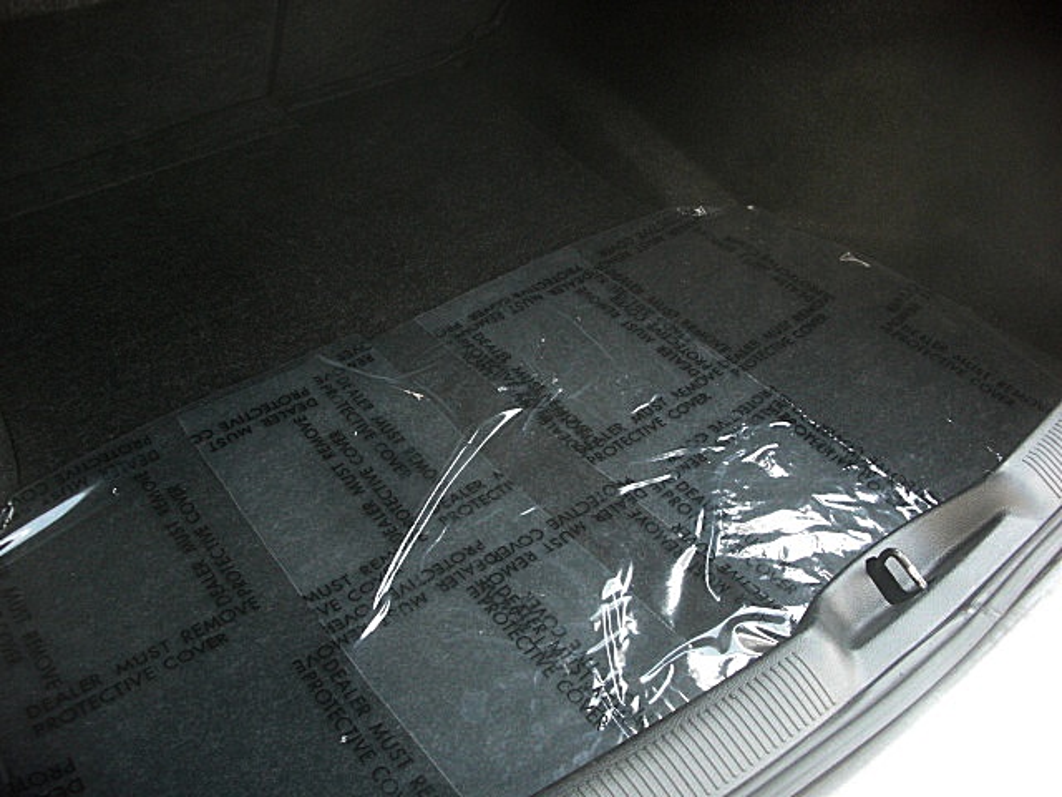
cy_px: 398
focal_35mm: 36
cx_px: 531
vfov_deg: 39.7
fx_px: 1104
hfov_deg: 51.4
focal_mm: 6.3
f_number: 2.8
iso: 200
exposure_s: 1/100
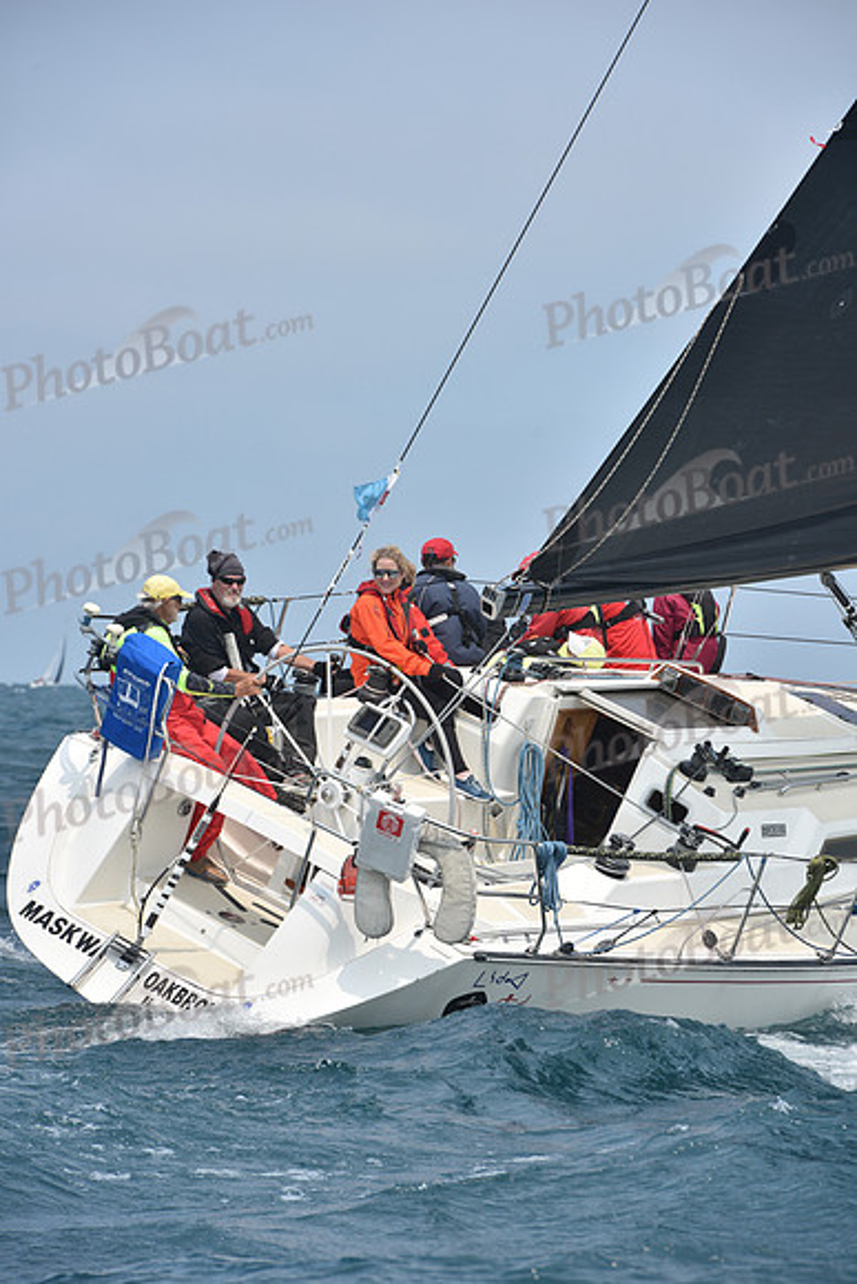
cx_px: 428
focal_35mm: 200
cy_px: 642
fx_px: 7137
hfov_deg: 6.9
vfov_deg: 10.3
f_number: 10
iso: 250
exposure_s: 1/800
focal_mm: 200
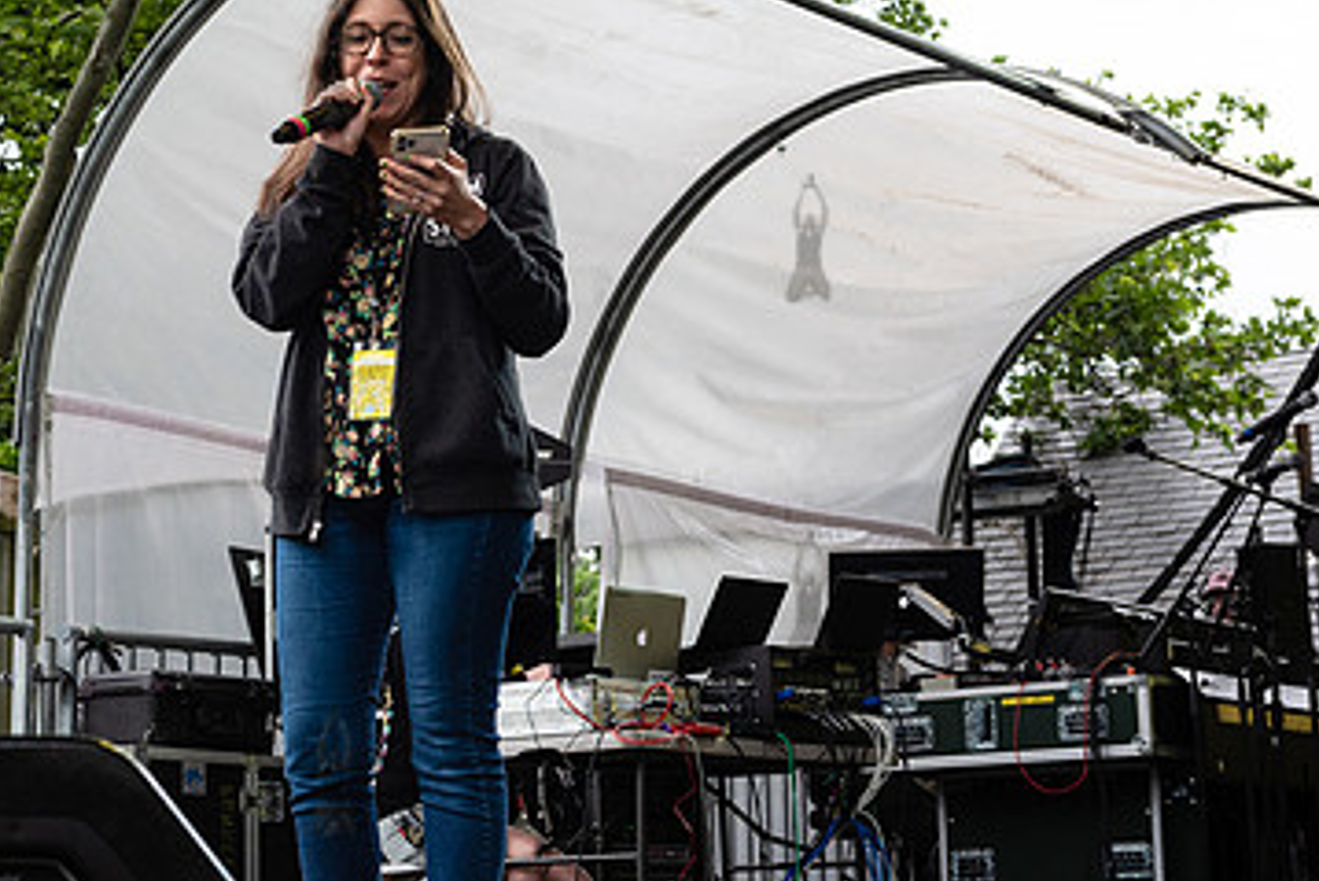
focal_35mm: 79
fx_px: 2895
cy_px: 418
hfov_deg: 25.3
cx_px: 281
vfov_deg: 17.3
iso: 640
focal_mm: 45
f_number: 4.5
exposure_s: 1/500
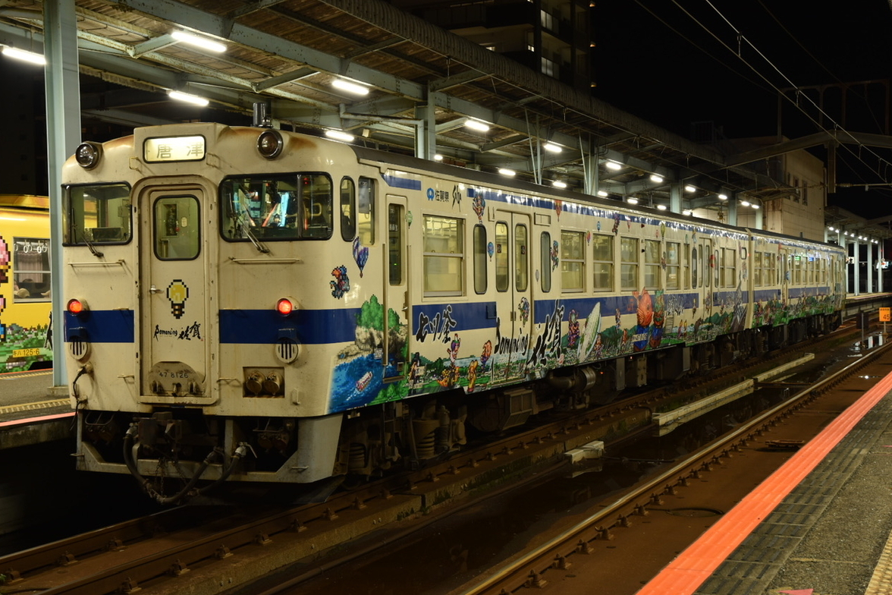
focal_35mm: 49
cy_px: 303
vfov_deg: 27.5
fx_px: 1214
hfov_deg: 40.3
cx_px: 441
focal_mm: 32
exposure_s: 1/3
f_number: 5.6
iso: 160
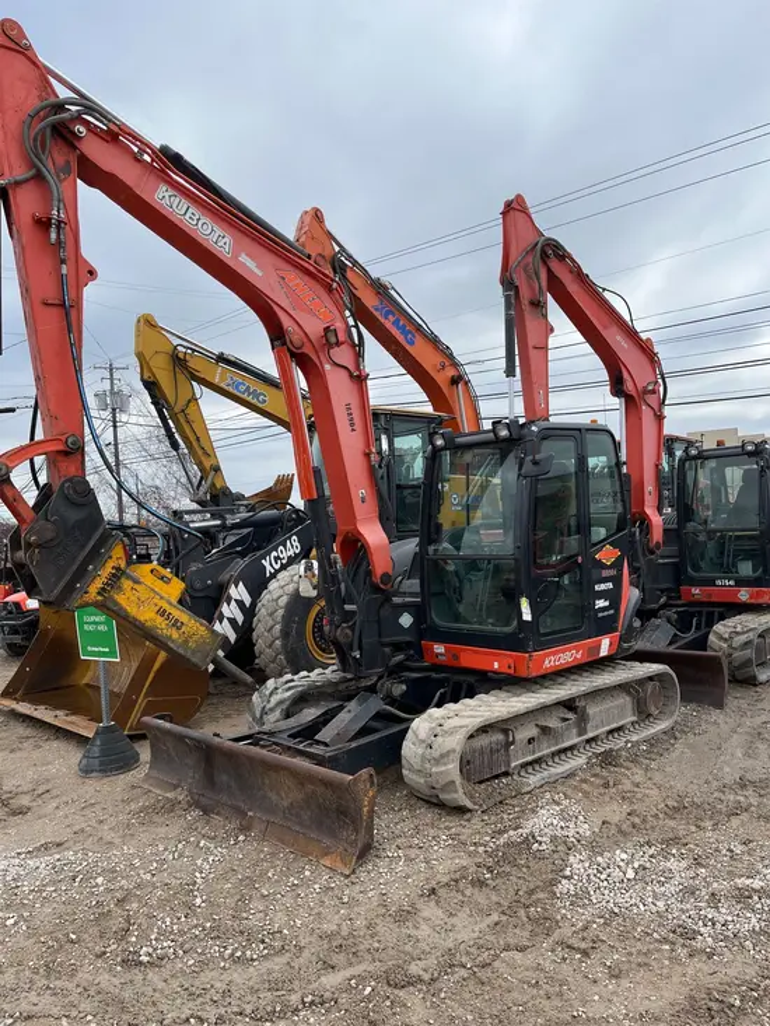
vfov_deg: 67.3
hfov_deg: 53.1
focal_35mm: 26
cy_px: 513
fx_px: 771
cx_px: 385
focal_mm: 5.1
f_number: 1.6
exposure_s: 1/2358
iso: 50
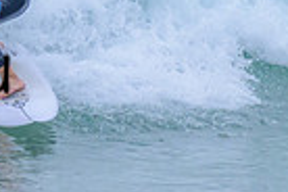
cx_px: -79
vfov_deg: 0.3
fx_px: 36805
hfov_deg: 0.4
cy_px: -99
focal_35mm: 4601
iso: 2200
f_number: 6.3
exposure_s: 1/1600
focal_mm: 800
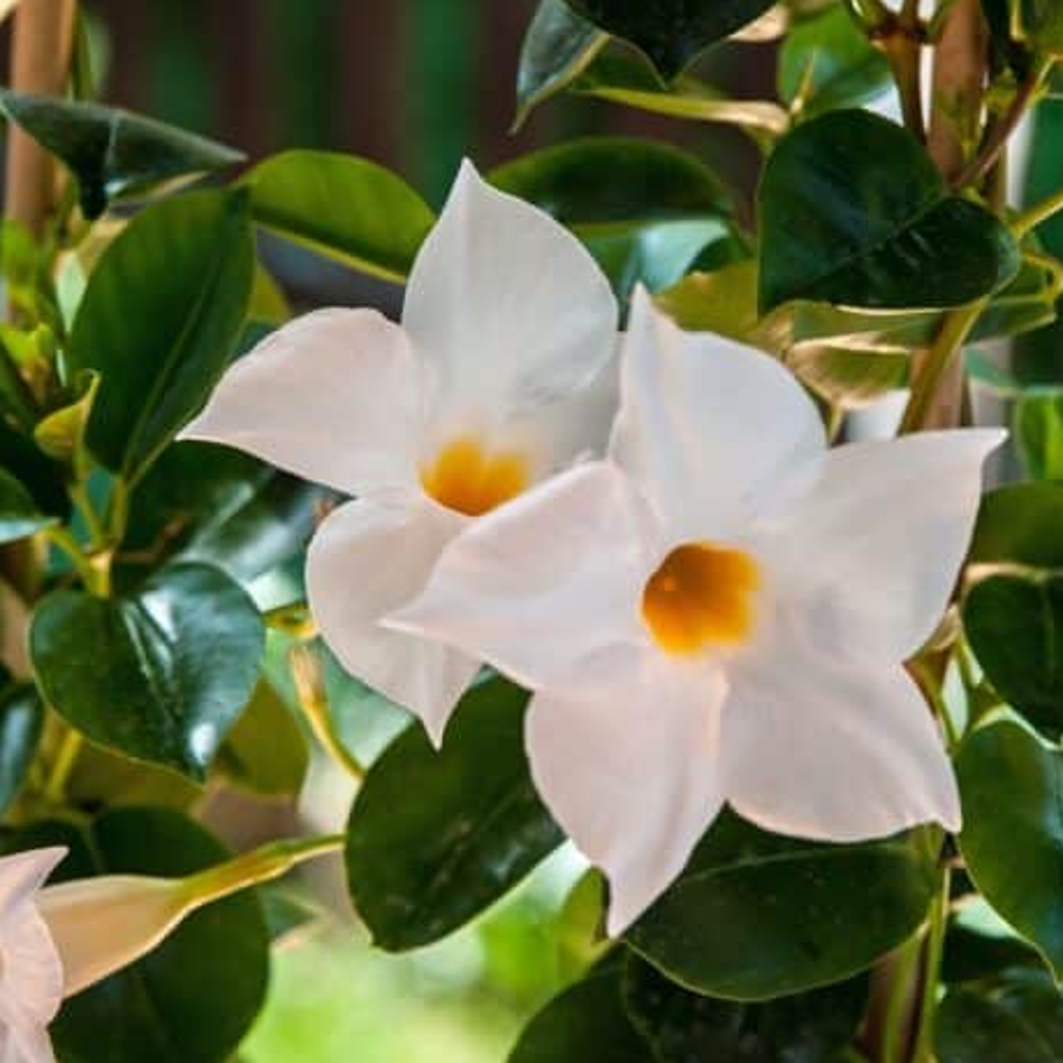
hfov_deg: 12.9
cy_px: 533
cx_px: 655
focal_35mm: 135
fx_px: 4690
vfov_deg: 12.9
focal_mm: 70
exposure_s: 1/200
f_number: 5
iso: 200
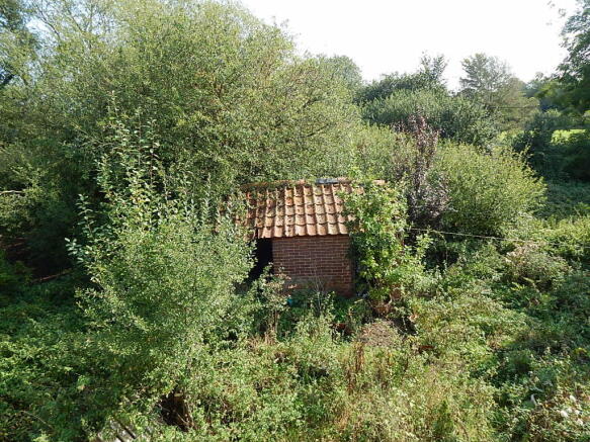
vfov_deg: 61.1
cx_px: 295
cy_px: 221
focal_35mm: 22
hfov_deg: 76.4
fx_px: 375
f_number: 3
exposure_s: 1/400
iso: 125
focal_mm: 4
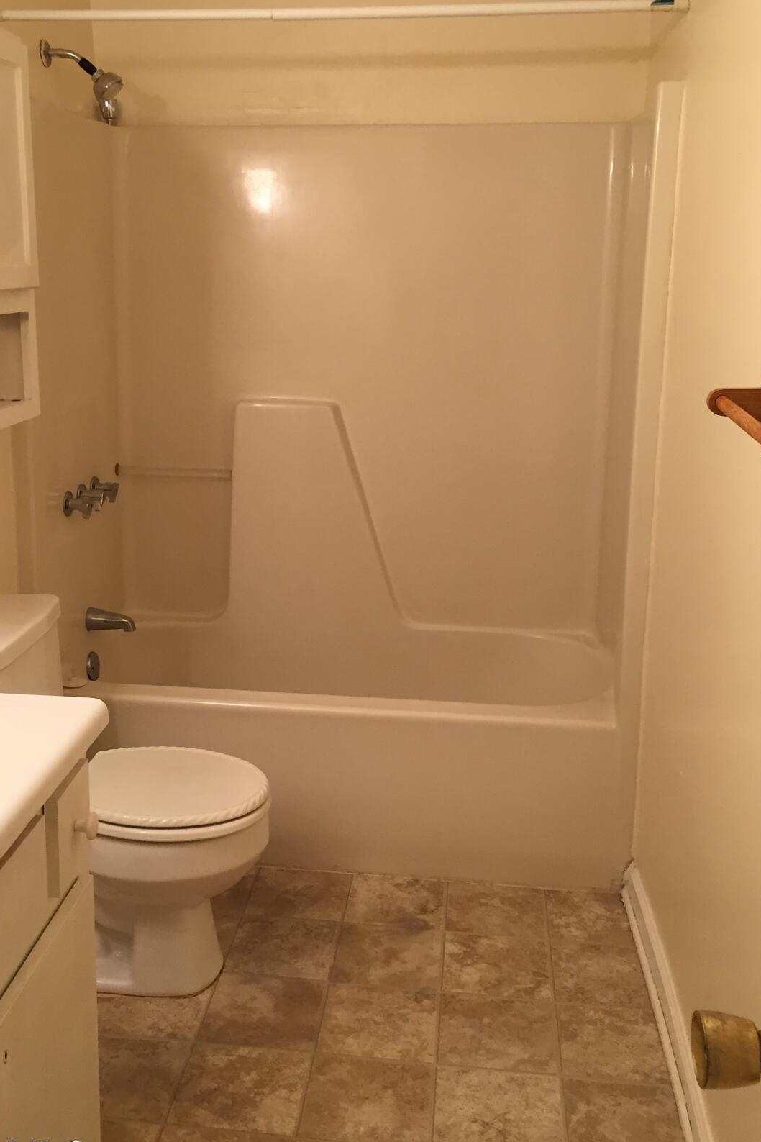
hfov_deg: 35.0
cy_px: 504
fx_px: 1205
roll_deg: -0.7
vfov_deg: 50.6
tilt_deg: -12.1
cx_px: 322
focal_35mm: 38
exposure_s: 1/30
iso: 32
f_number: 2.2
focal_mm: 4.15
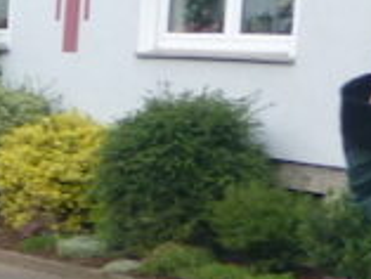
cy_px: 371
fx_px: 1748
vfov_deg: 9.0
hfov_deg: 10.2
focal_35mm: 163
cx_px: -581
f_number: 3.3
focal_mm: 4.3
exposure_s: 1/60
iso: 125
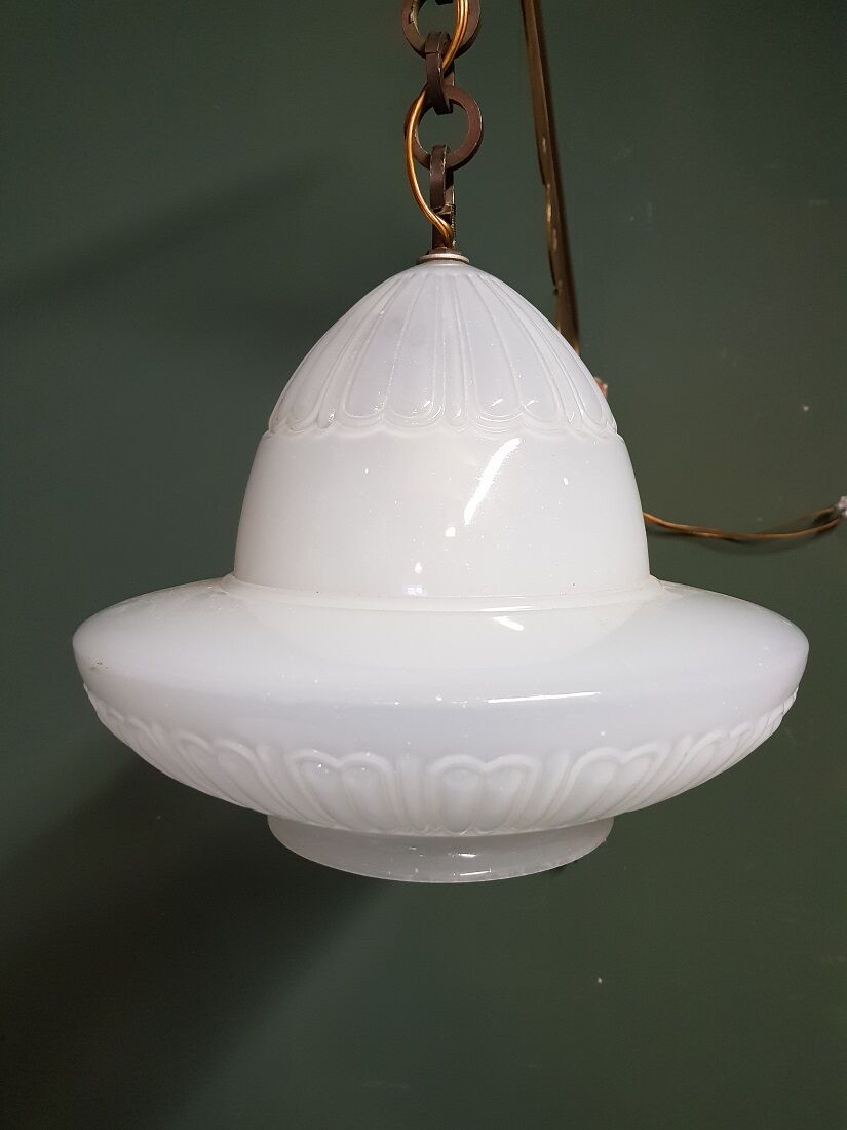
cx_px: 424
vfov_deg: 67.3
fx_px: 848
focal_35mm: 26
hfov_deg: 53.1
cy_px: 565
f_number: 1.7
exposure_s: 1/20
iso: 250
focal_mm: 4.2
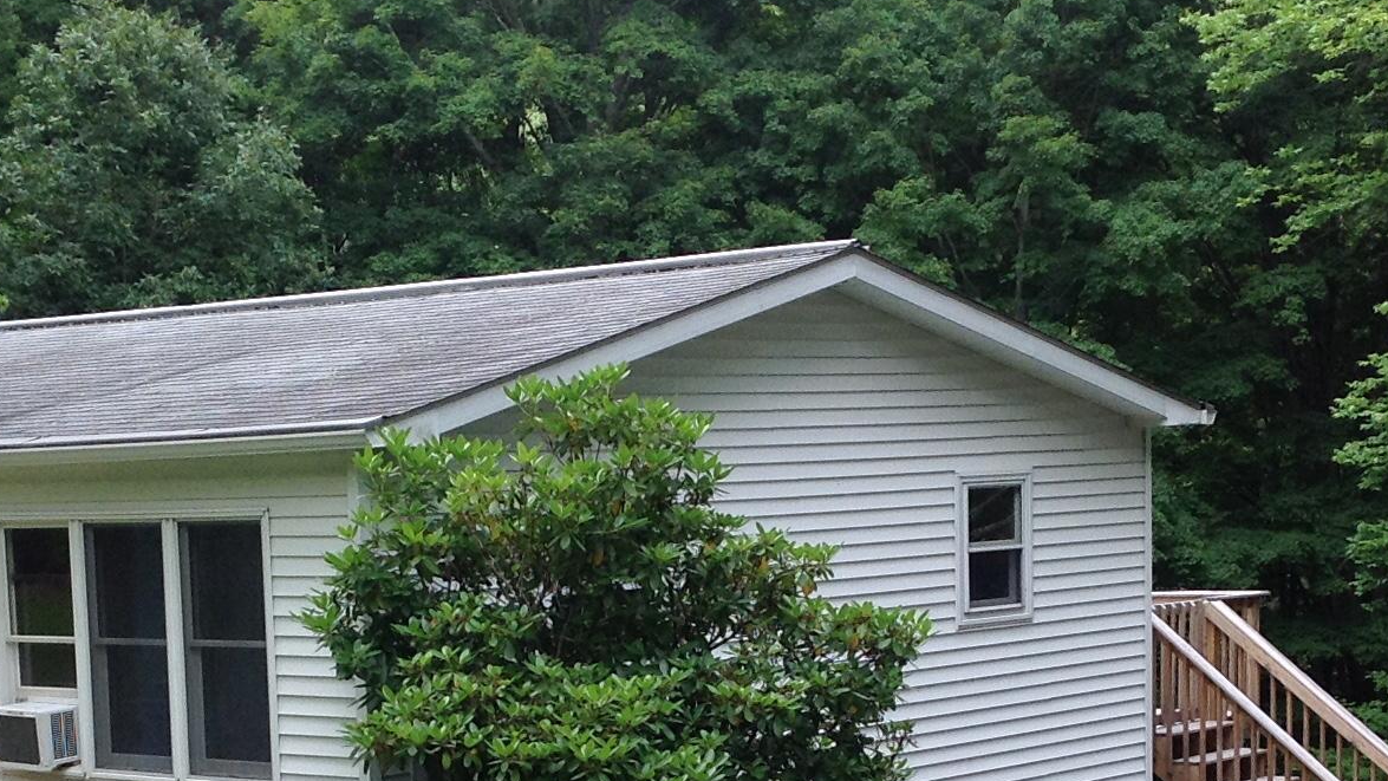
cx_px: 607
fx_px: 3092
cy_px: 880
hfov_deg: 25.3
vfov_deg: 14.1
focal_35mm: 84
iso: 50
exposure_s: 1/227
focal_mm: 4.28
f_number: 2.4
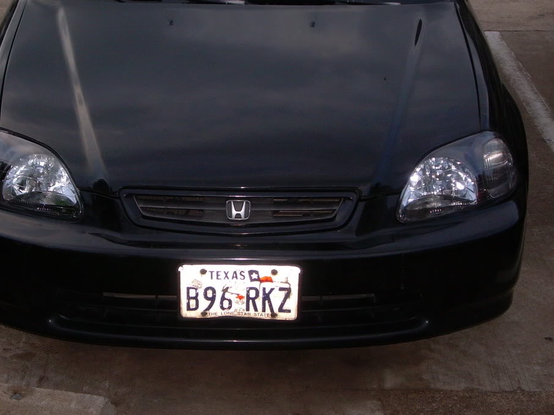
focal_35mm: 82
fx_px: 1312
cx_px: 245
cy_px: 195
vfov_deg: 18.0
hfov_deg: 23.8
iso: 130
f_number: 3.8
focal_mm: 12.5
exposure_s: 1/60
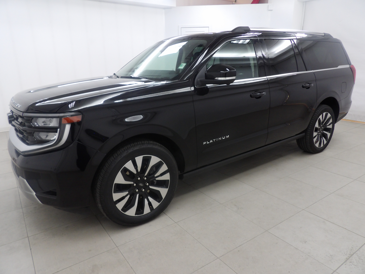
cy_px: 137
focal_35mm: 24
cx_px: 182
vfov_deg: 56.8
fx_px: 253
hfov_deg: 71.6
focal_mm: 4.3
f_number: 3.2
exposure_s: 1/23
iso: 200
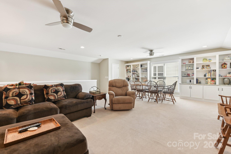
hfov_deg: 100.4
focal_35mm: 15
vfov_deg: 77.4
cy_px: 77
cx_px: 116
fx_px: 96
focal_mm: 15
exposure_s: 1/13
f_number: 8
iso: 200
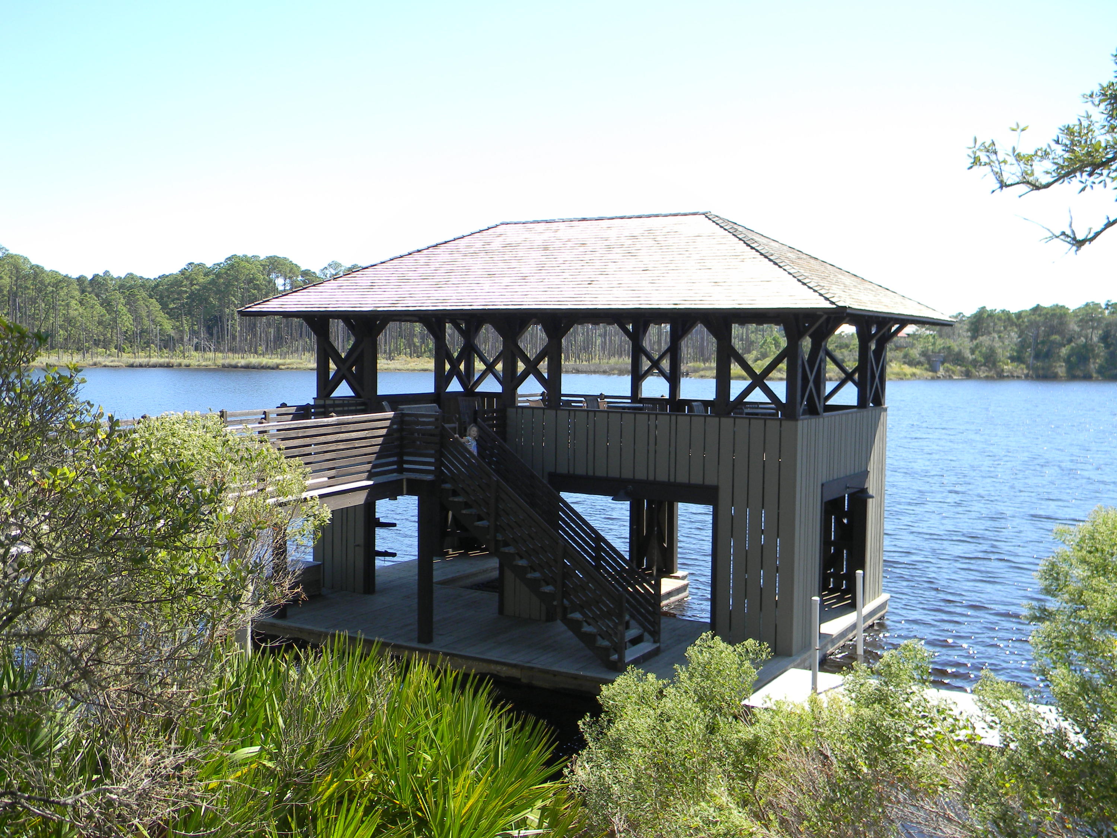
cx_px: 558
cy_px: 419
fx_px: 1162
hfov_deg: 51.4
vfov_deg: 39.7
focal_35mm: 36
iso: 80
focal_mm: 6.4
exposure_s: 1/290
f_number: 3.7
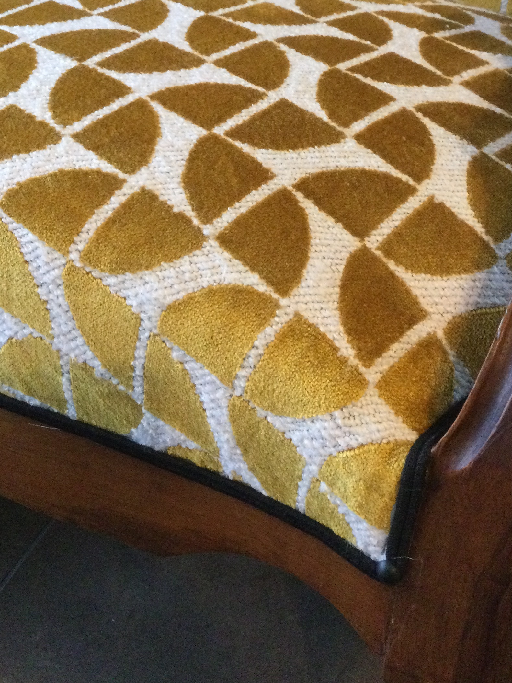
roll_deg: -7.2
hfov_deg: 30.3
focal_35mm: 48
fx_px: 947
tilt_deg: -25.2
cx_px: 267
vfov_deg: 38.9
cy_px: 196
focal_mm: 3.3
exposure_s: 1/33
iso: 250
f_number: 2.4
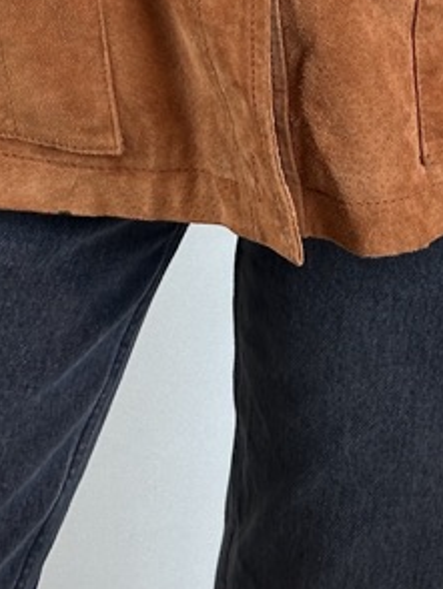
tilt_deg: -8.2
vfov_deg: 11.3
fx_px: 2845
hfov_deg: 8.9
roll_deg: +1.1
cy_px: -353
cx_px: 142
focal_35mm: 167
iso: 64
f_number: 1.78
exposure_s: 1/142
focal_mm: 6.86
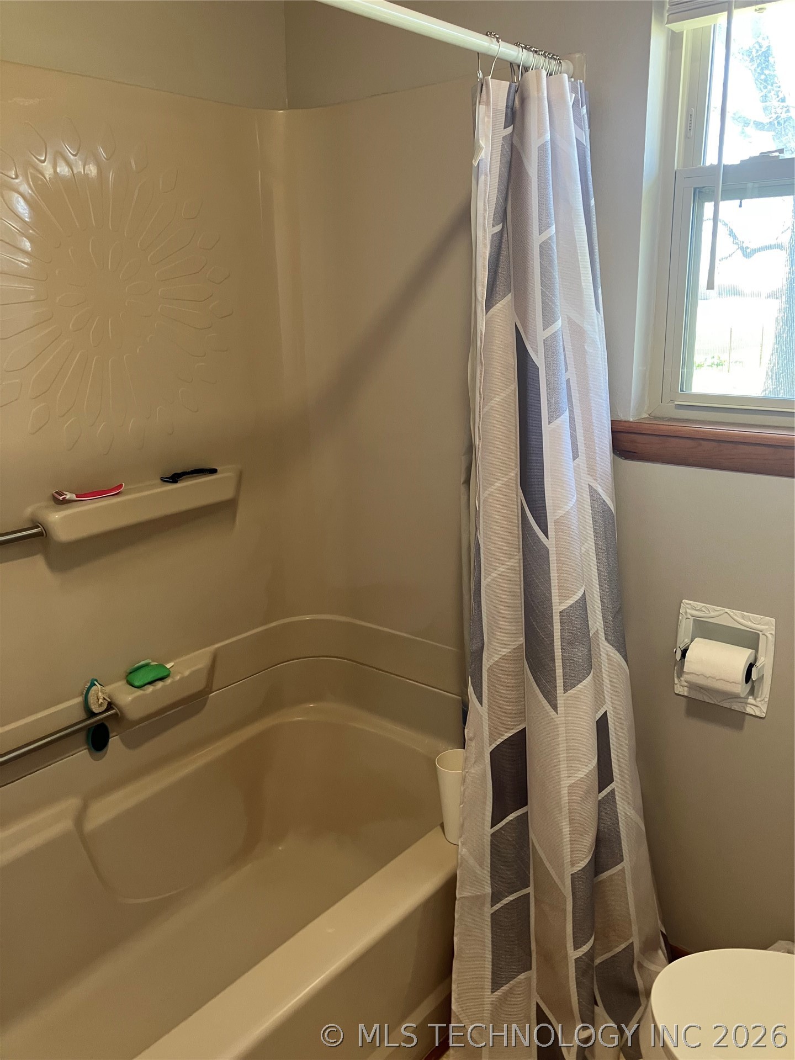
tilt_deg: -14.3
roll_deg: +1.2
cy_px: 530
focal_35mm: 28
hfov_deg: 49.7
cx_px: 398
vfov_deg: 63.4
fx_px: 857
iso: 100
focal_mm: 3.99
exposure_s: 1/60
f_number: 1.8
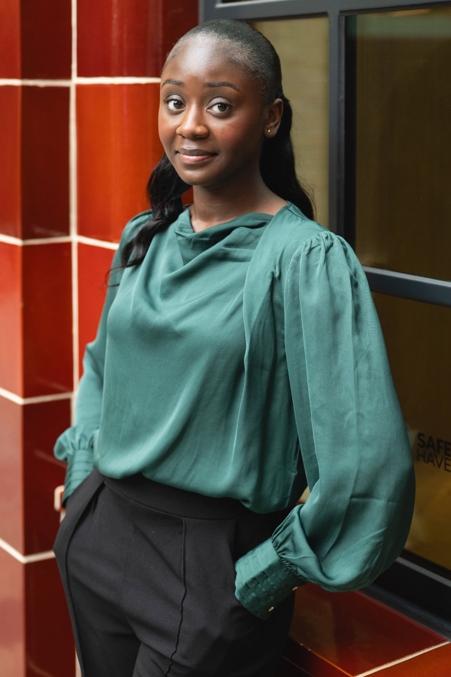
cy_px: 298
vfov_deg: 31.9
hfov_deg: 21.6
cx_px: 239
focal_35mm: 63
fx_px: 1184
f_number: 2.2
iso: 640
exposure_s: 1/320
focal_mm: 50
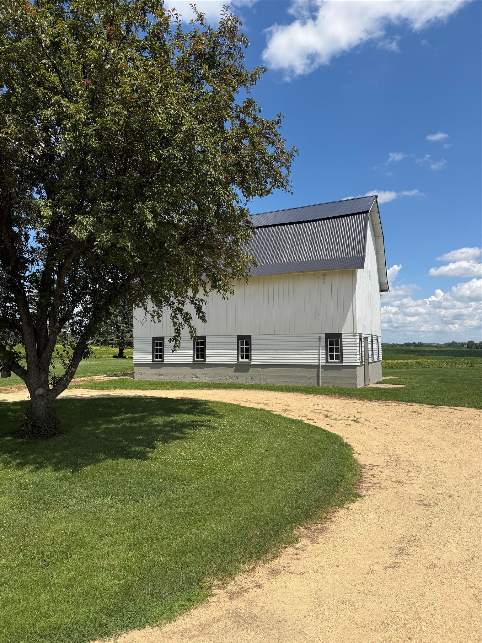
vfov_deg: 71.6
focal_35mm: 24
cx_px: 241
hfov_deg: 56.8
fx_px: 446
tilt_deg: +3.0
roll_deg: -0.2
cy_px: 322
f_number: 1.78
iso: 80
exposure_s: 1/5319
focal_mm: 6.76
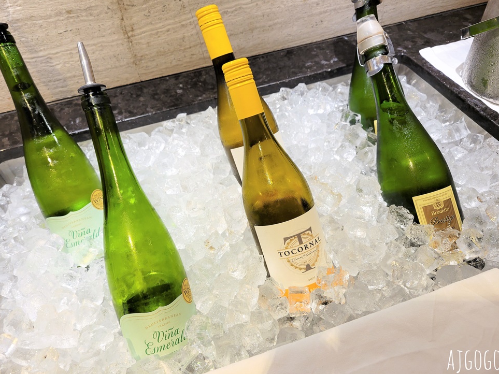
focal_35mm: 27
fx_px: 389
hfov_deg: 65.3
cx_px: 247
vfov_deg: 51.3
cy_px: 184
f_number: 1.8
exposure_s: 1/40
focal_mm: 5.4
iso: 160
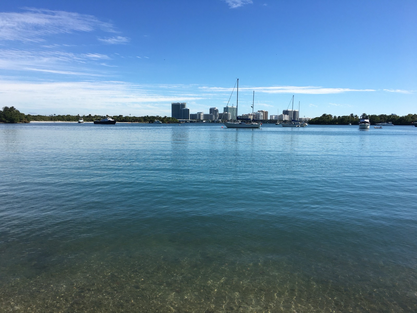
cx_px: 208
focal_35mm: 29
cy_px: 156
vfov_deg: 48.2
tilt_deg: -5.1
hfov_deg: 61.7
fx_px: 349
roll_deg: -2.1
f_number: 2.2
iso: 25
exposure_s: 1/2137
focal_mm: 4.15
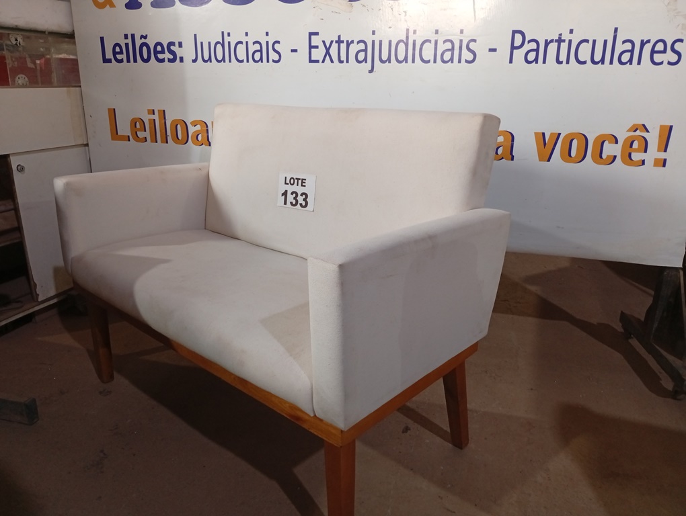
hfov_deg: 65.2
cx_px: 343
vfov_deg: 51.5
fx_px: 536
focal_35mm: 27
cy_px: 258
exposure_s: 1/30
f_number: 1.8
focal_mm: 3.98
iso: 684
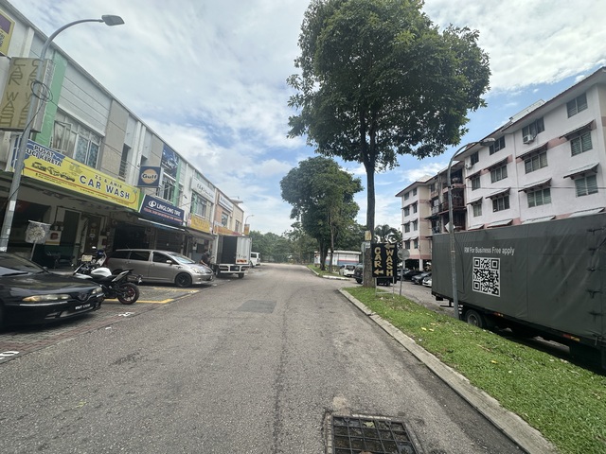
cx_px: 303
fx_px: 245
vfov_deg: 85.7
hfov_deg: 102.1
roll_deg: -2.7
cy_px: 227
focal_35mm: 14
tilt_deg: +8.0
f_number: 2.2
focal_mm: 2.22
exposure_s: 1/1511
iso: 50
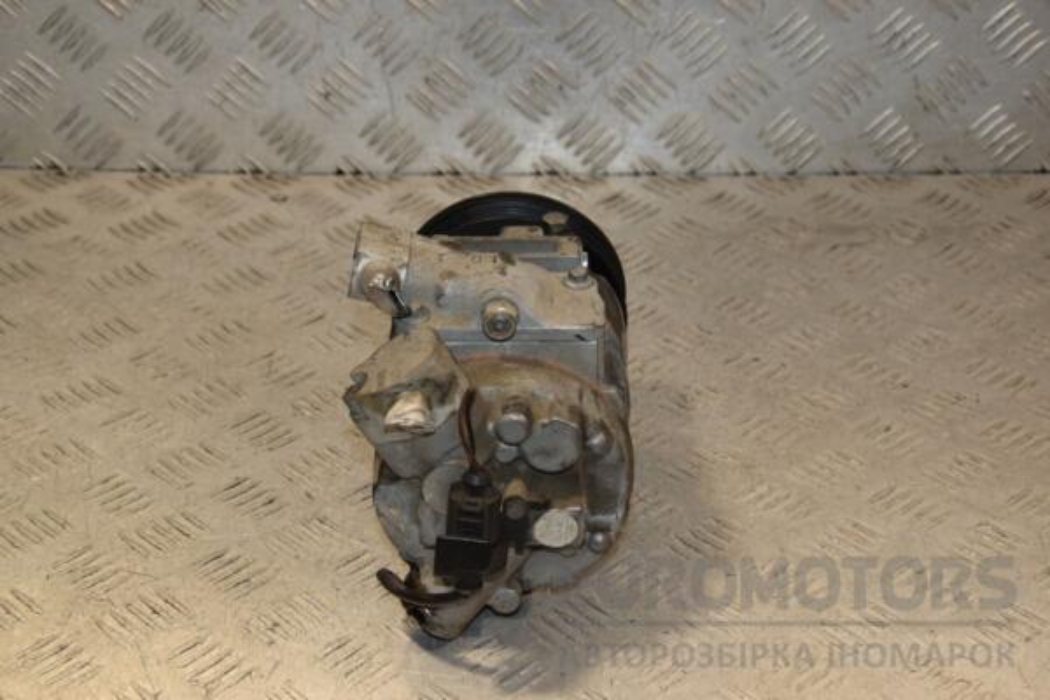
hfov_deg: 27.0
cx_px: 525
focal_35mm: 75
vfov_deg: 18.2
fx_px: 2187
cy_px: 350
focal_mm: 50
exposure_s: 1/200
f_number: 7.1
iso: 800
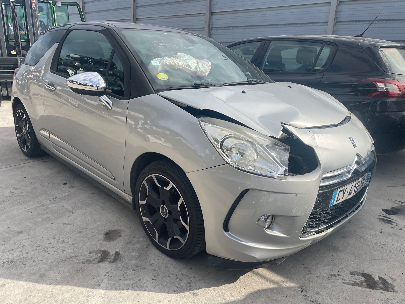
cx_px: 202
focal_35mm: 26
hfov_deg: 67.3
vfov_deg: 53.1
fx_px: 304
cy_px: 152
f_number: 1.6
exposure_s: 1/2618
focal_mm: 4.2
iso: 32
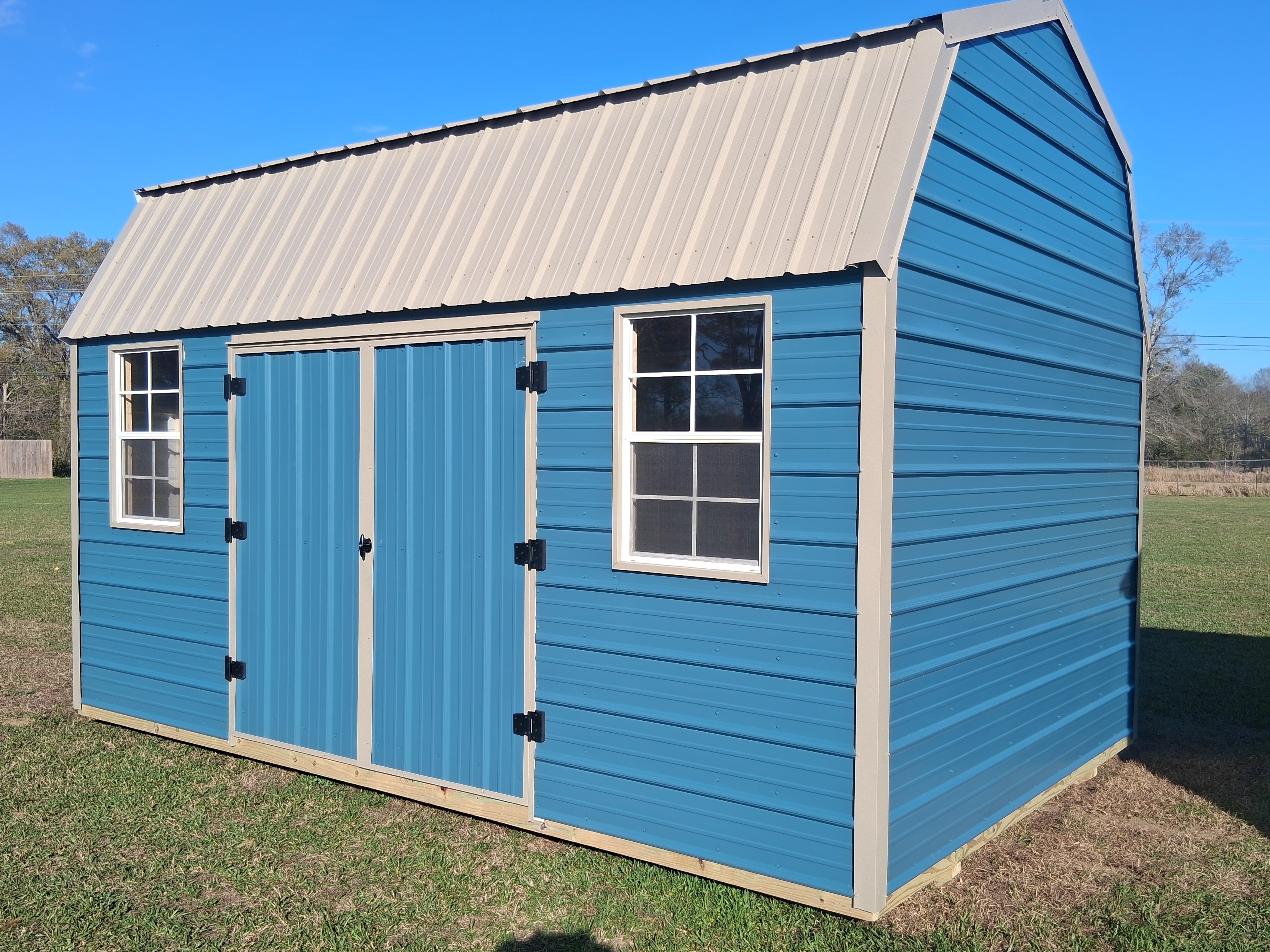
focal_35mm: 32
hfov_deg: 56.8
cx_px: 659
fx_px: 1174
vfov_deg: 44.1
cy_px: 502
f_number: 1.8
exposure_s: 1/484
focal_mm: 3.98
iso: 25
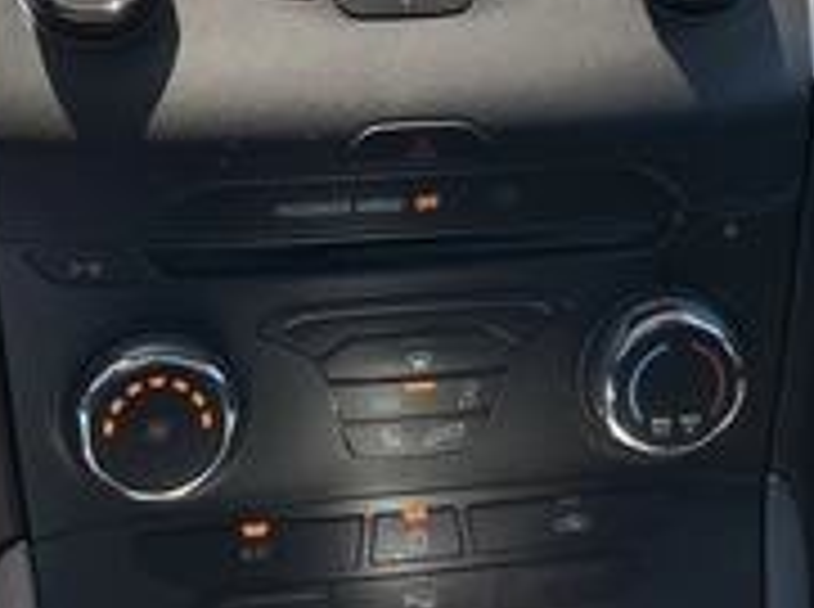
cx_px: 328
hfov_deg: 31.2
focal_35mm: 62
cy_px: -50
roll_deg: +0.9
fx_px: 1455
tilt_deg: -20.1
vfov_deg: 22.3
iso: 20
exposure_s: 1/219
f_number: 1.8
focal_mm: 3
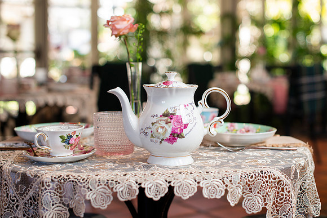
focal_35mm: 55
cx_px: 177
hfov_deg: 36.3
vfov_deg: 24.7
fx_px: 499
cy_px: 117
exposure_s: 1/100
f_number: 2.5
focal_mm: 50
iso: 200
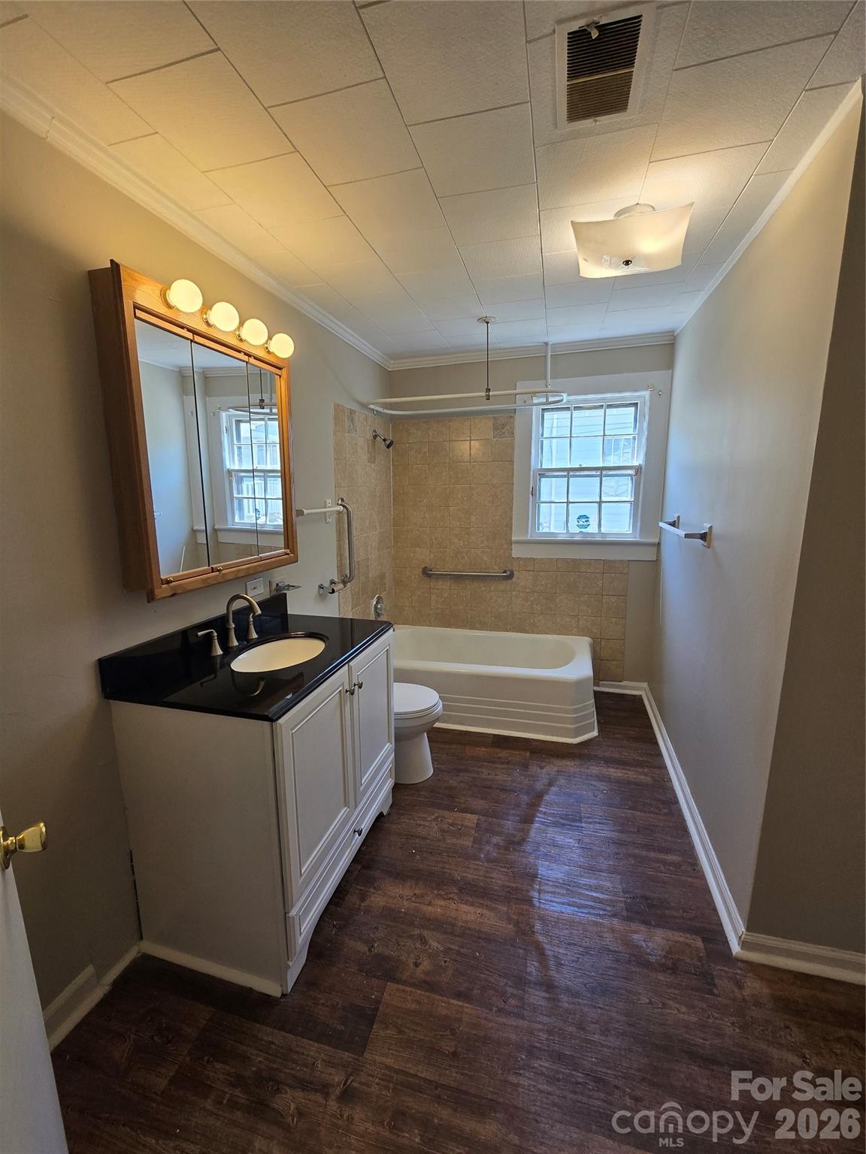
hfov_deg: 89.9
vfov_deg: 106.2
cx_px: 433
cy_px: 577
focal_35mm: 13
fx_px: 434
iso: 80
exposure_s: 1/120
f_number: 2.2
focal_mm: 2.2
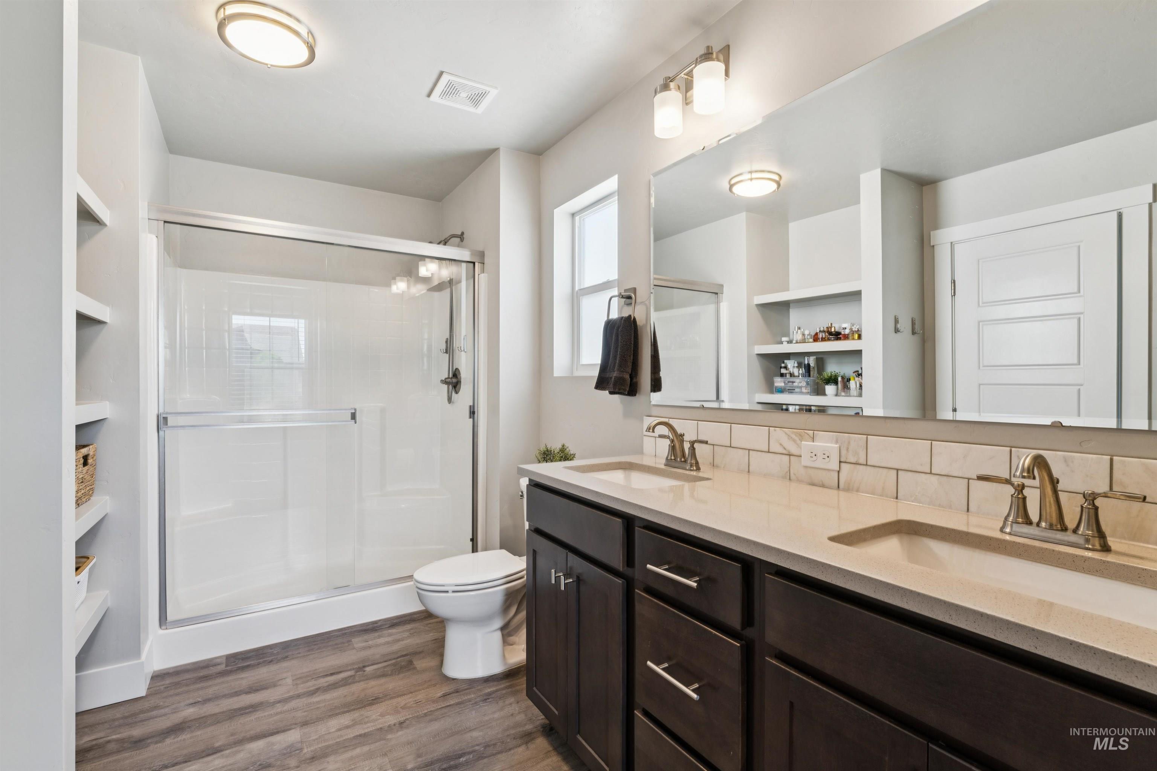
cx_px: 578
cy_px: 386
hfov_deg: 96.0
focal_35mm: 16
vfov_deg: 73.1
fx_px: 521
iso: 400
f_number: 13
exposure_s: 1/8
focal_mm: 16.2
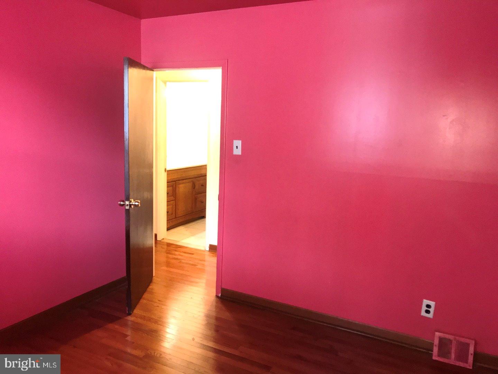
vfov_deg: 49.7
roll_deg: -1.8
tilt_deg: -9.0
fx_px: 403
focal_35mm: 28
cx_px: 249
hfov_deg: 63.4
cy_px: 187
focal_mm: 3.99
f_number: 1.8
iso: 100
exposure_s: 1/20
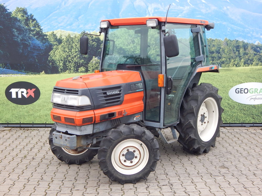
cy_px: 98
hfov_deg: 39.7
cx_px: 131
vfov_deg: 30.3
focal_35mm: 48
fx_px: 363
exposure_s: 1/125
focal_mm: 8.6
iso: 125
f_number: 3.7
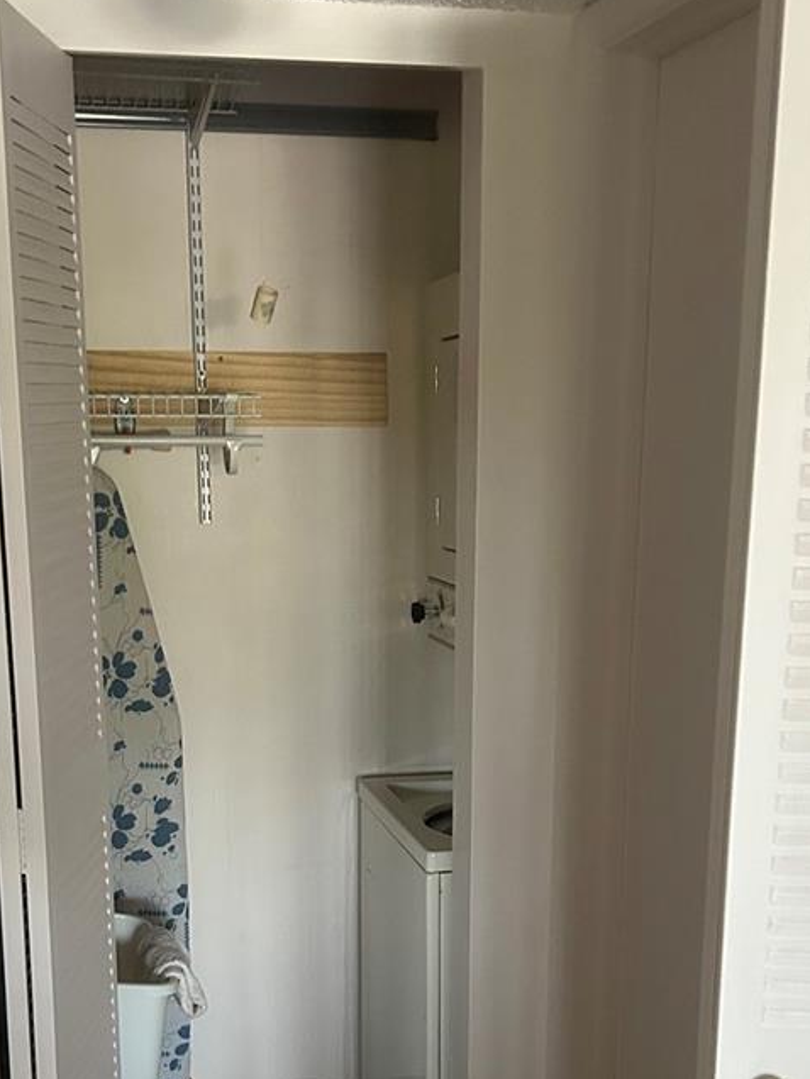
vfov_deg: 38.0
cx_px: 374
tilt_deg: -15.1
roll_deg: +0.3
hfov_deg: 29.7
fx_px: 1528
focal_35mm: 49
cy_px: 803
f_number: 1.5
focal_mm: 5.7
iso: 500
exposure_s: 1/56
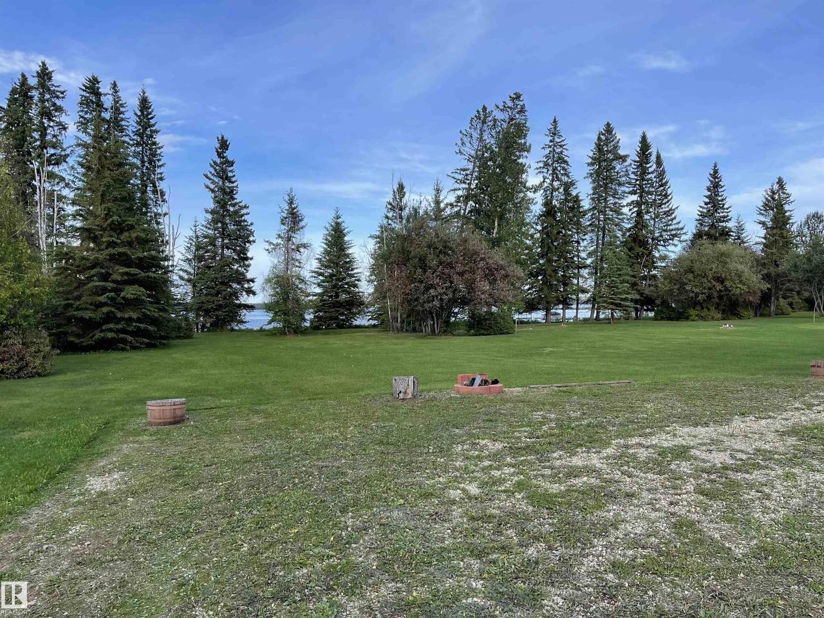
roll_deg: +0.9
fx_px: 619
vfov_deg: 53.1
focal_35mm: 26
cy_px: 309
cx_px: 412
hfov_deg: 67.3
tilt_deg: -1.0
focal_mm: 5.1
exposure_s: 1/1642
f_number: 1.6
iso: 32
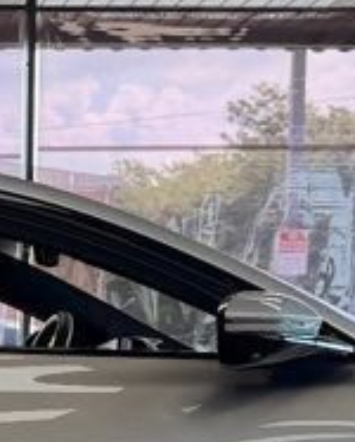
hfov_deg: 11.5
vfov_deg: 14.4
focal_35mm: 128
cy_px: 586
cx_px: -196
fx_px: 1678
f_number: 1.78
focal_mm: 6.76
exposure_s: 1/323
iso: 100
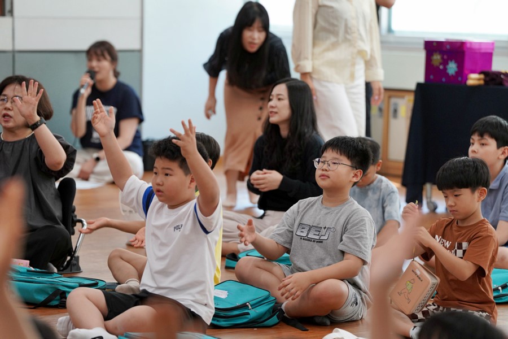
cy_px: 170
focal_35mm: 200
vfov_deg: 6.9
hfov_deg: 10.3
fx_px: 2822
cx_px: 254
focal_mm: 200
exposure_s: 1/250
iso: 1600
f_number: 4
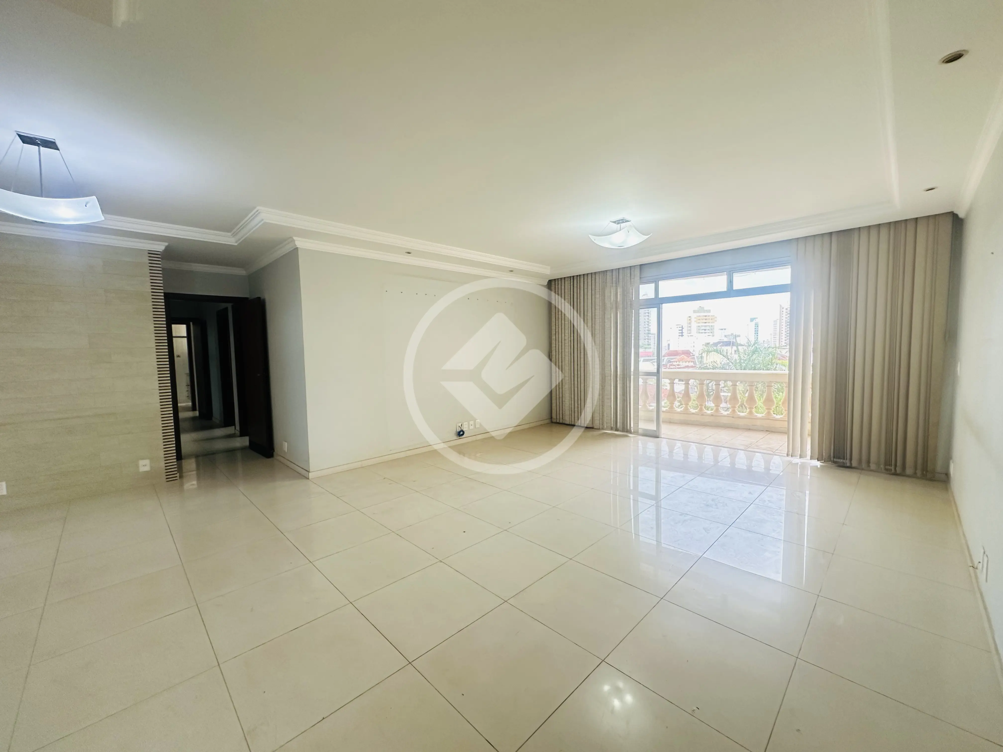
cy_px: 376
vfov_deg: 85.7
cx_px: 502
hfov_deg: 102.1
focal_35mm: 14
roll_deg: +0.6
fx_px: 406
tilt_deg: -3.3
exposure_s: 1/99
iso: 160
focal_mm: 2.22
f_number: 2.2
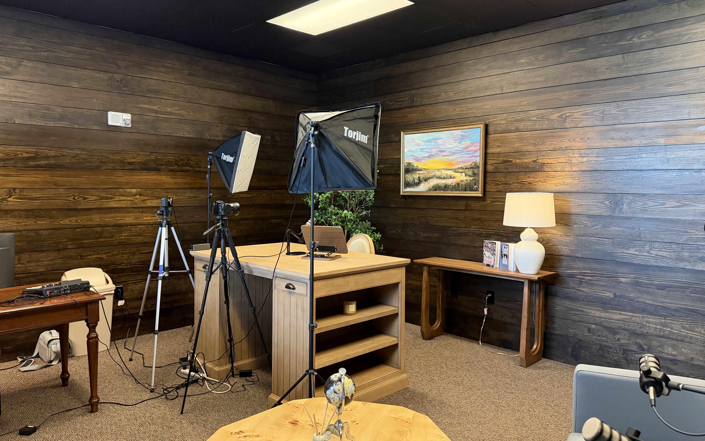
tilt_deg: -3.8
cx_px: 349
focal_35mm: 26
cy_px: 218
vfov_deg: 47.6
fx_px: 500
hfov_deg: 70.4
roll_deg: -0.4
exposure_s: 1/60
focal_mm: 6.76
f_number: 1.78
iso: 800
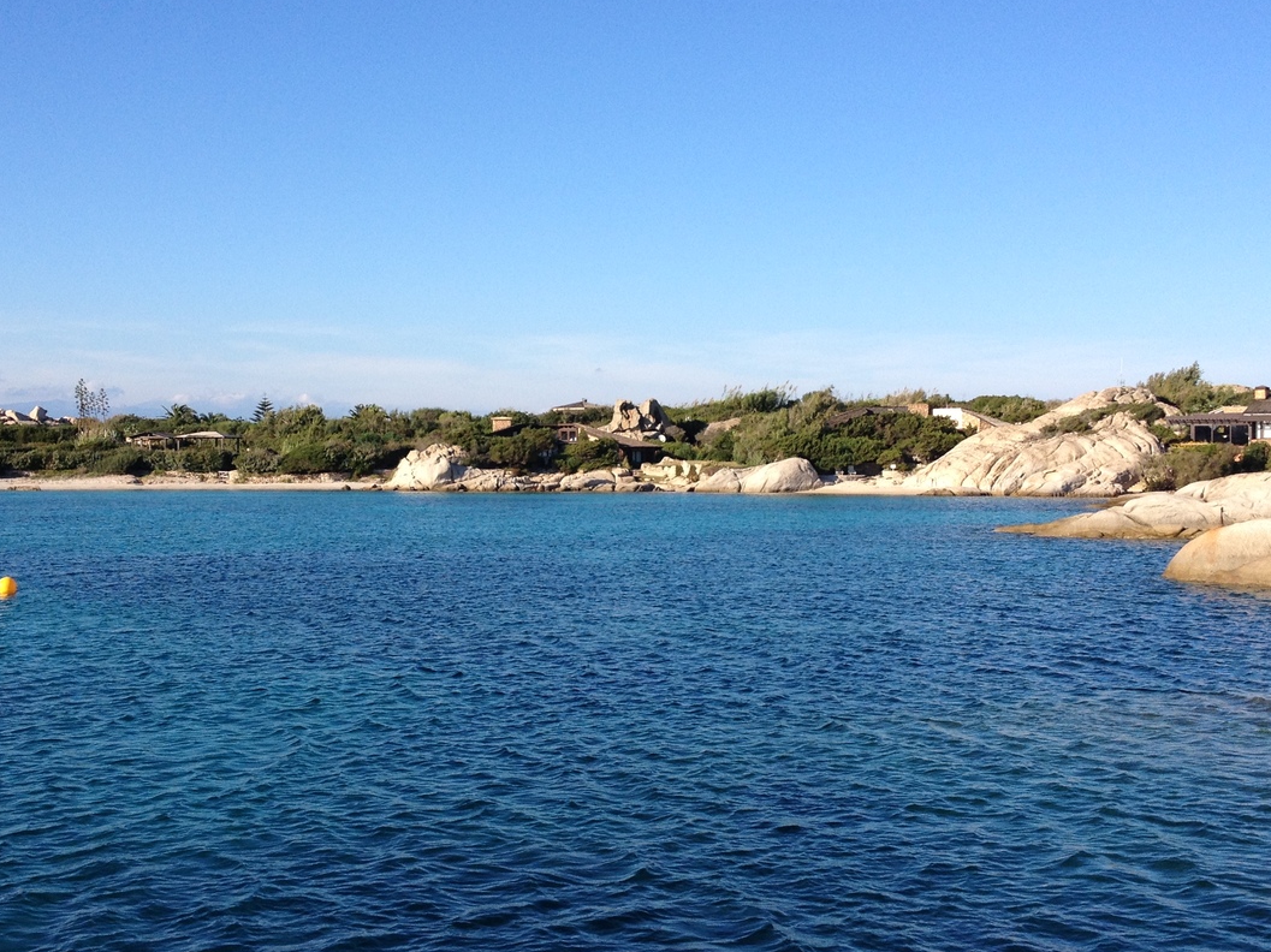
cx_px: 596
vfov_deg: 27.5
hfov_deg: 36.2
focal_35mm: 53
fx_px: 1945
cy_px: 475
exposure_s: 1/1416
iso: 64
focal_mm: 4.28
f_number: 2.4
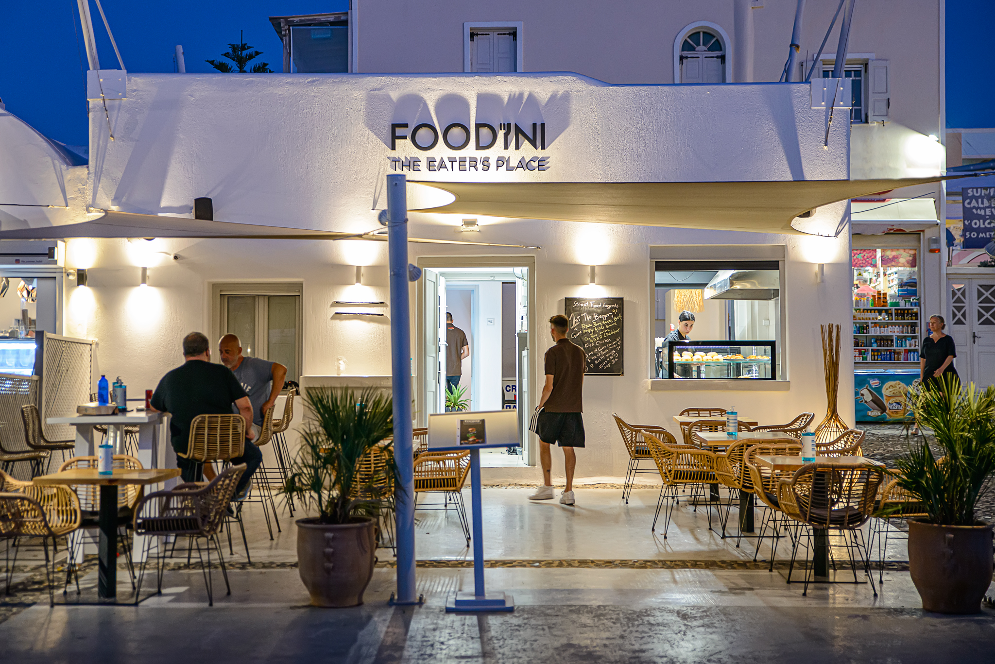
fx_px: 1438
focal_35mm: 52
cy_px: 332
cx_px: 498
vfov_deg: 26.0
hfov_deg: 38.2
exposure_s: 1/40
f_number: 2.8
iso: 1250
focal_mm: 52
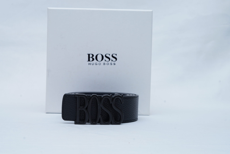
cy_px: 66
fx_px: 396
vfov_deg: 21.9
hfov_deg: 32.4
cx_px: 104
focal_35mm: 62
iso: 160
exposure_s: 1/160
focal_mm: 50
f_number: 9
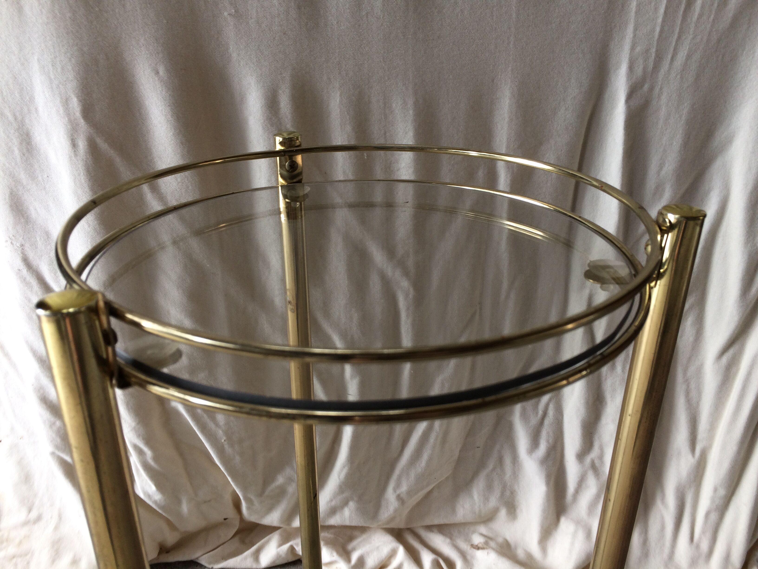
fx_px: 635
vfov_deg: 48.2
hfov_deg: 61.7
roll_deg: -0.5
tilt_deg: -25.7
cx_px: 379
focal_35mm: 29
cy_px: 284
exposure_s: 1/50
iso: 50
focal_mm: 4.15
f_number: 2.2
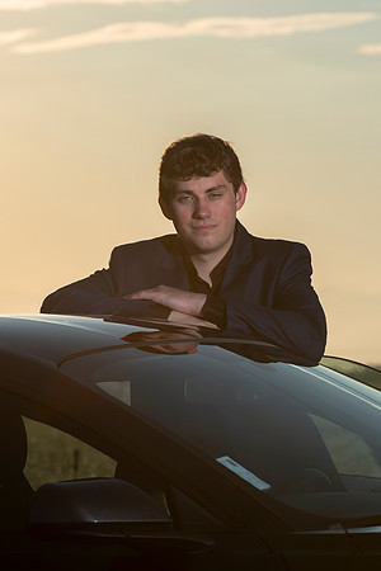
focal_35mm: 274
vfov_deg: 7.5
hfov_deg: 5.0
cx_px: 181
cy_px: 293
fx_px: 4352
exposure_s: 1/250
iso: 31
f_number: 9
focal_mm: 155
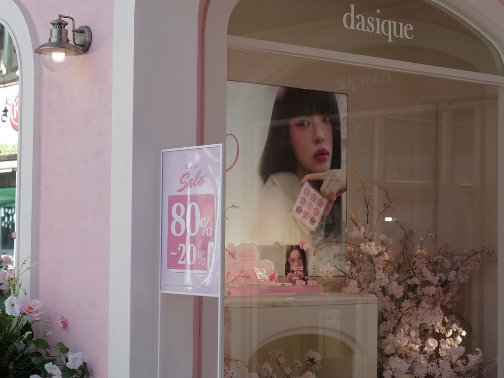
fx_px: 1208
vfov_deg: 17.8
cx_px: 126
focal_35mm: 83
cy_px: 190
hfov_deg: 23.3
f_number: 4.5
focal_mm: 43
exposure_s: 1/320
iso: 100
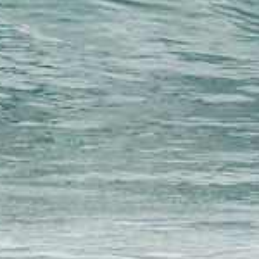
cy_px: -37
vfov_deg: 1.0
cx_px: -314
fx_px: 15305
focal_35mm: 1808
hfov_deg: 1.0
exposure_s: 1/1250
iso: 500
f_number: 6.3
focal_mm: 400
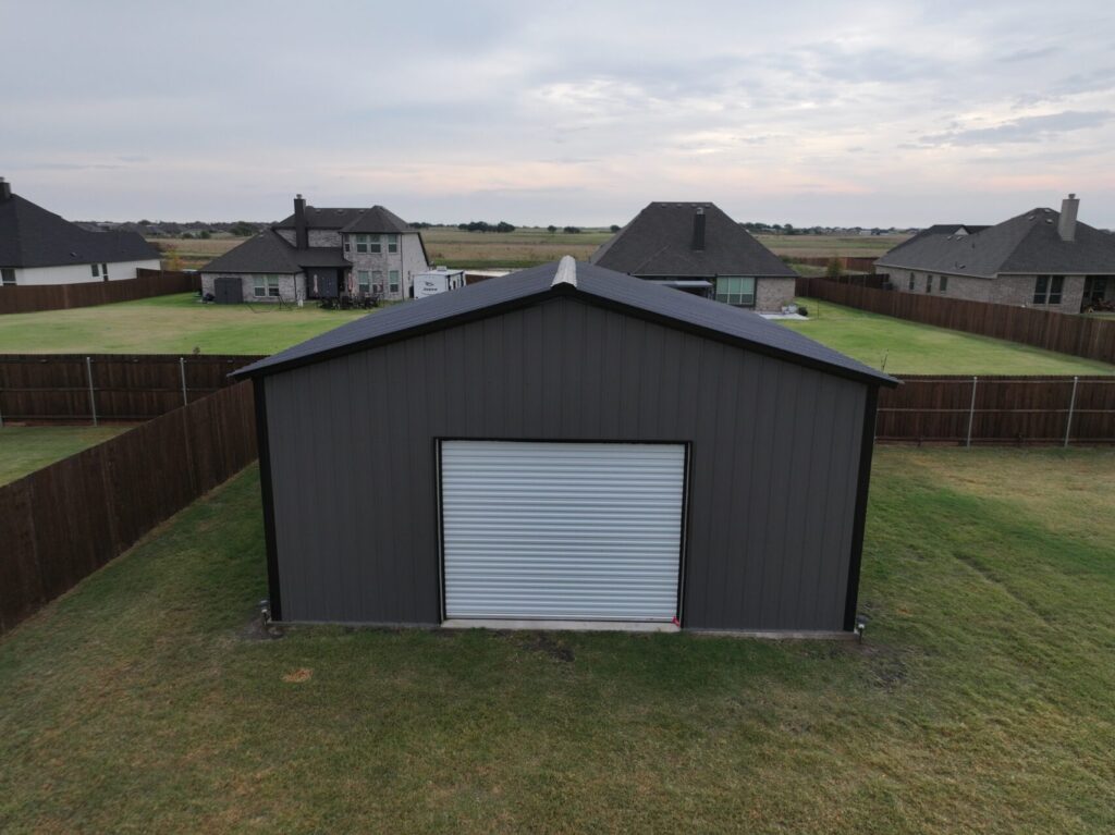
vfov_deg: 56.8
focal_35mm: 24
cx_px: 558
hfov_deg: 71.6
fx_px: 773
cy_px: 418
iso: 190
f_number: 2.8
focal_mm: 12.29
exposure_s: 1/500
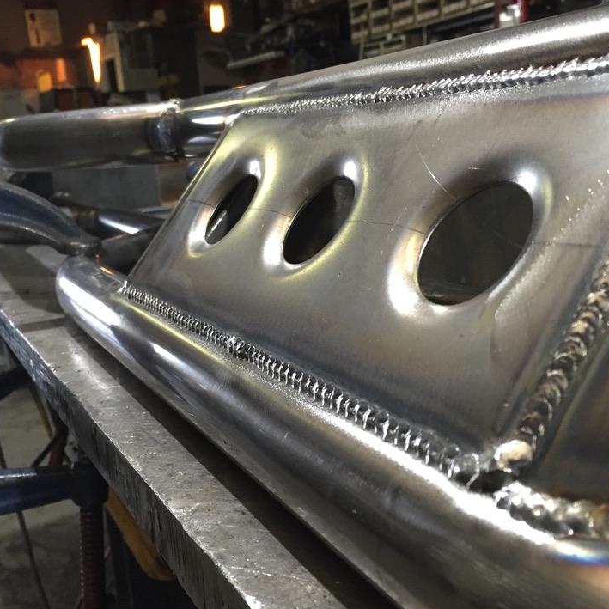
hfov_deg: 44.9
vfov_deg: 44.9
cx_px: 285
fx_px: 736
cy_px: 314
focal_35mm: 37
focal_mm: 4.15
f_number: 2.2
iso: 160
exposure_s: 1/30
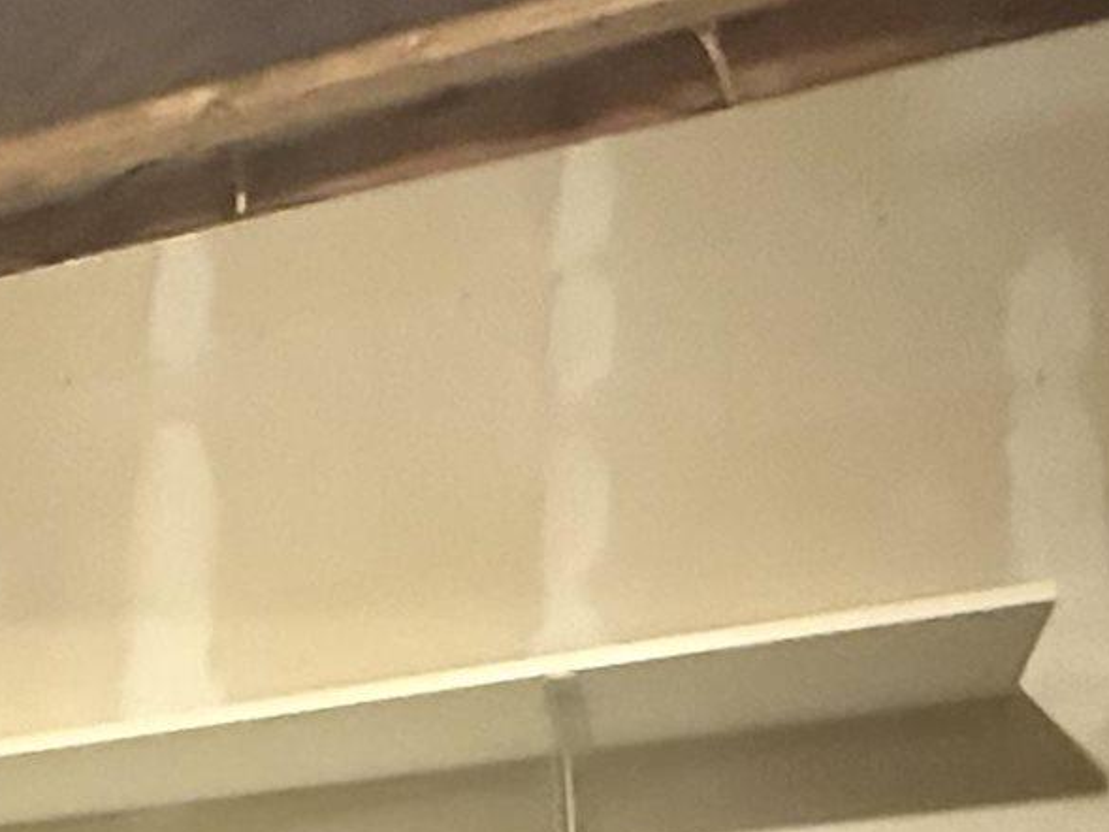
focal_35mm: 73
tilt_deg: +0.5
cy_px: 1323
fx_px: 2339
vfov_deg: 17.6
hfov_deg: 21.4
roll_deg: -0.3
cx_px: -646
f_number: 2.2
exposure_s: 1/60
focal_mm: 2.22
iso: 1250
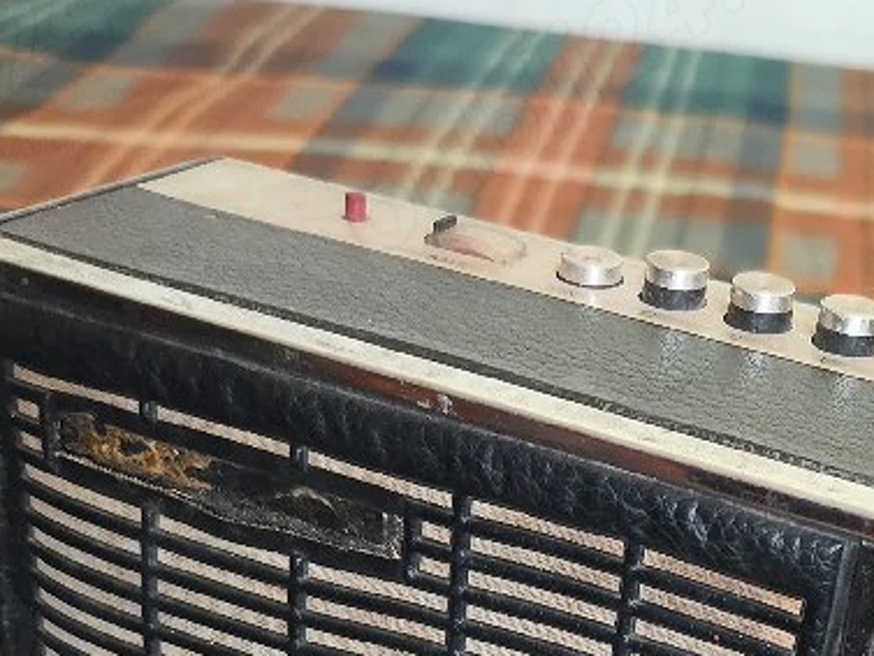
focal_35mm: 61
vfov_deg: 22.9
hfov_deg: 30.6
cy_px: 691
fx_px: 1541
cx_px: 744
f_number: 1.69
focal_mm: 7.01
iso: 899
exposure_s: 1/50
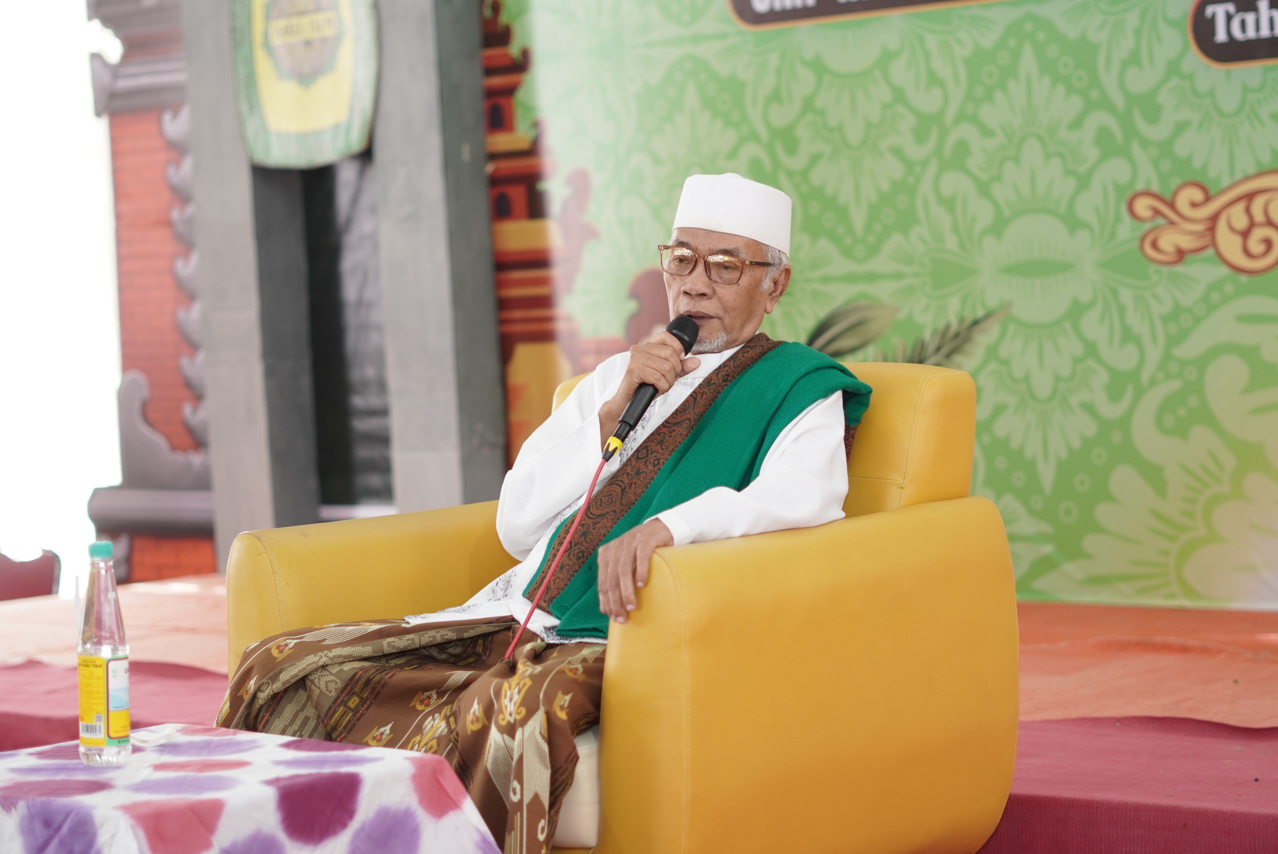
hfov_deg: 27.0
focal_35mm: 75
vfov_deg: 18.2
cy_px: 427
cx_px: 639
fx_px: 2664
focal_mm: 50
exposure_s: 1/200
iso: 500
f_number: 1.8
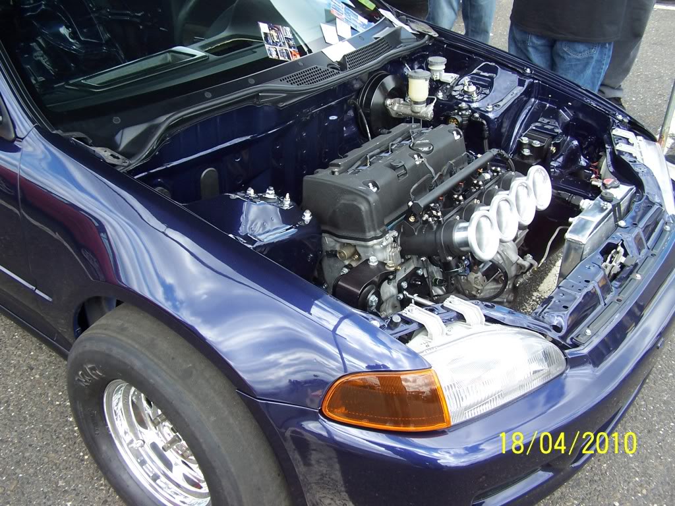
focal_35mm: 38
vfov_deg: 37.7
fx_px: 741
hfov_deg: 49.0
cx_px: 338
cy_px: 253
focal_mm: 6.3
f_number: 2.8
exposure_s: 1/180
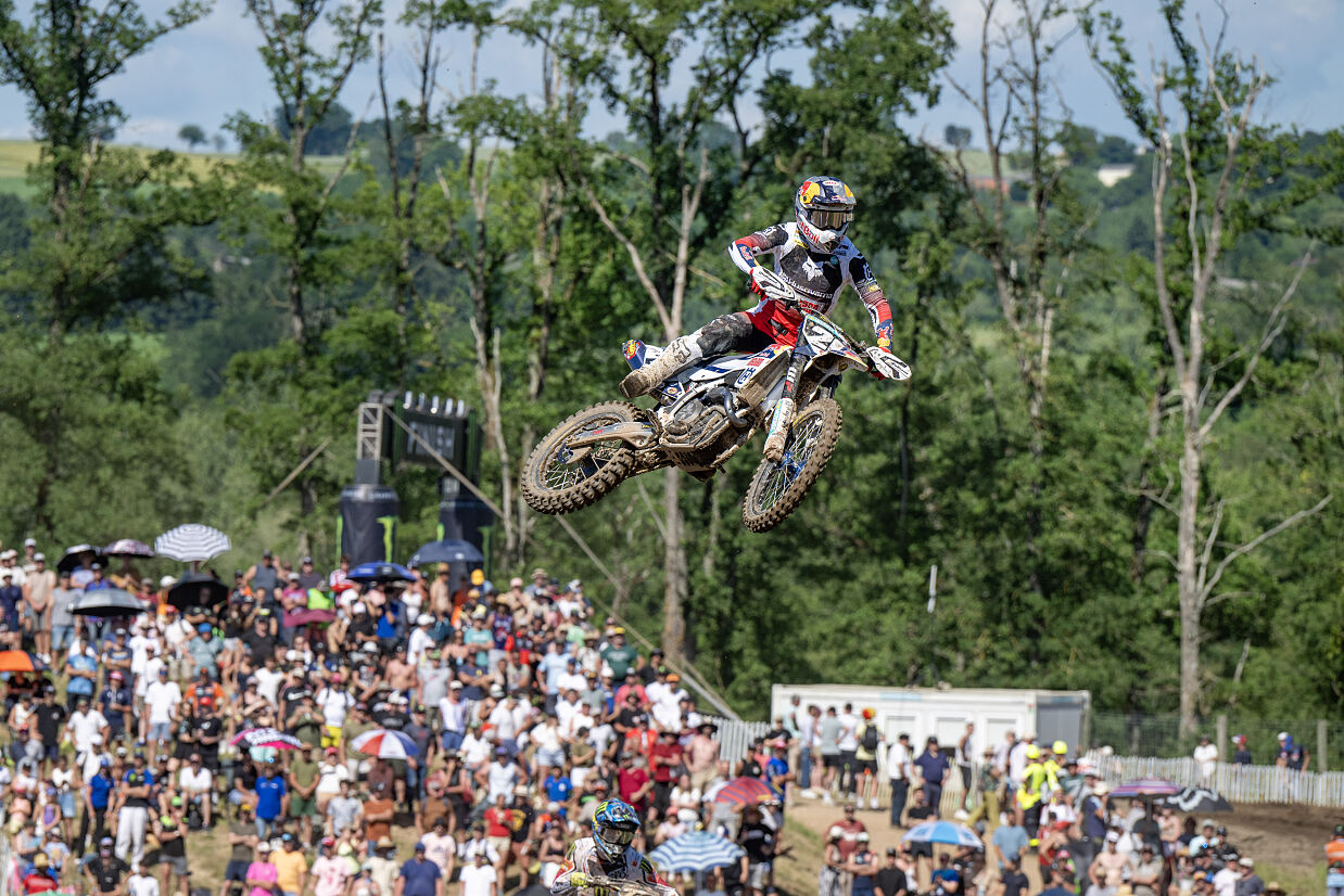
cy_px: 448
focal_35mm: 200
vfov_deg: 6.9
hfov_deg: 10.3
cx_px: 672
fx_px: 7468
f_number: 5.6
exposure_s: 1/1600
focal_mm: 200
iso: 200
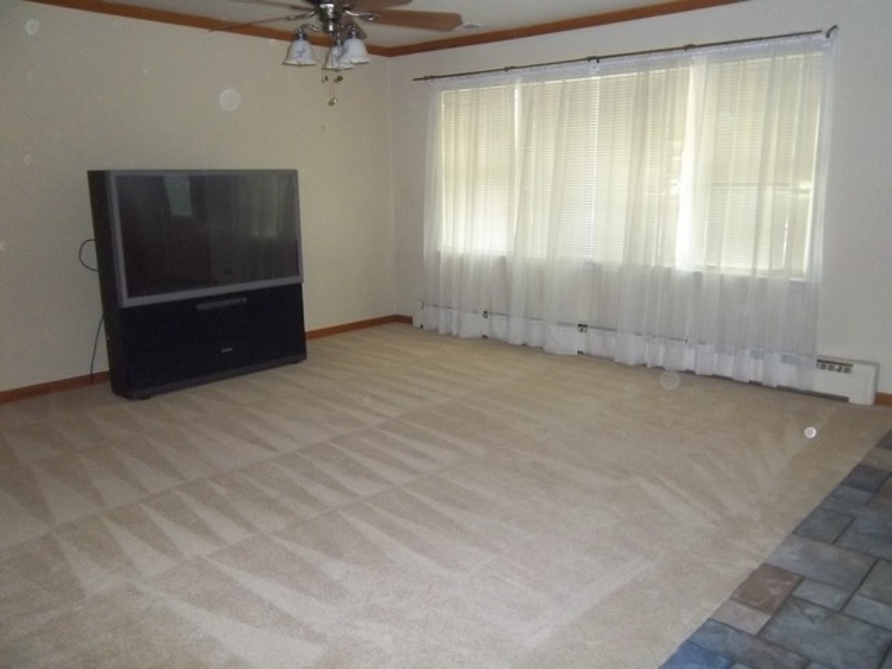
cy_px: 334
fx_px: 722
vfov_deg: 49.7
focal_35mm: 28
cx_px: 446
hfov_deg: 63.4
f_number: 3.5
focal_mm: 5.05
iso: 320
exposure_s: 1/30
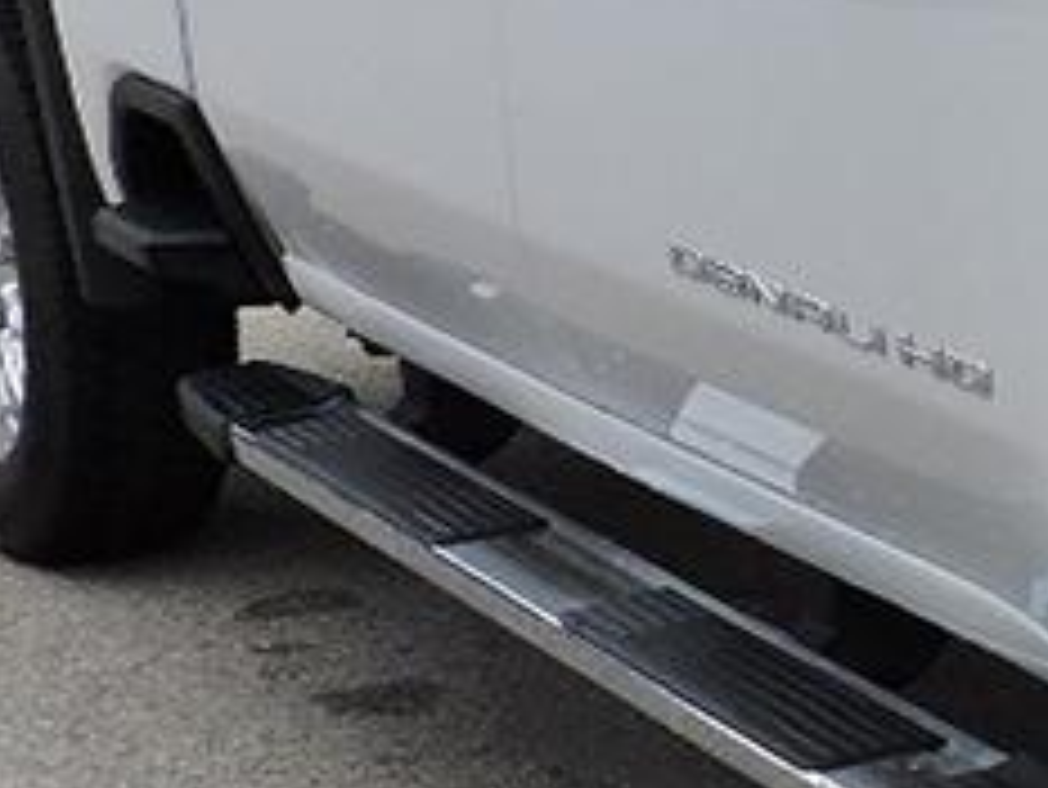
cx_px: 1853
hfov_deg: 13.5
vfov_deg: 11.2
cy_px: 405
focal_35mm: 132
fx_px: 3998
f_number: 3
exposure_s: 1/1000
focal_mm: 4.3
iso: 100
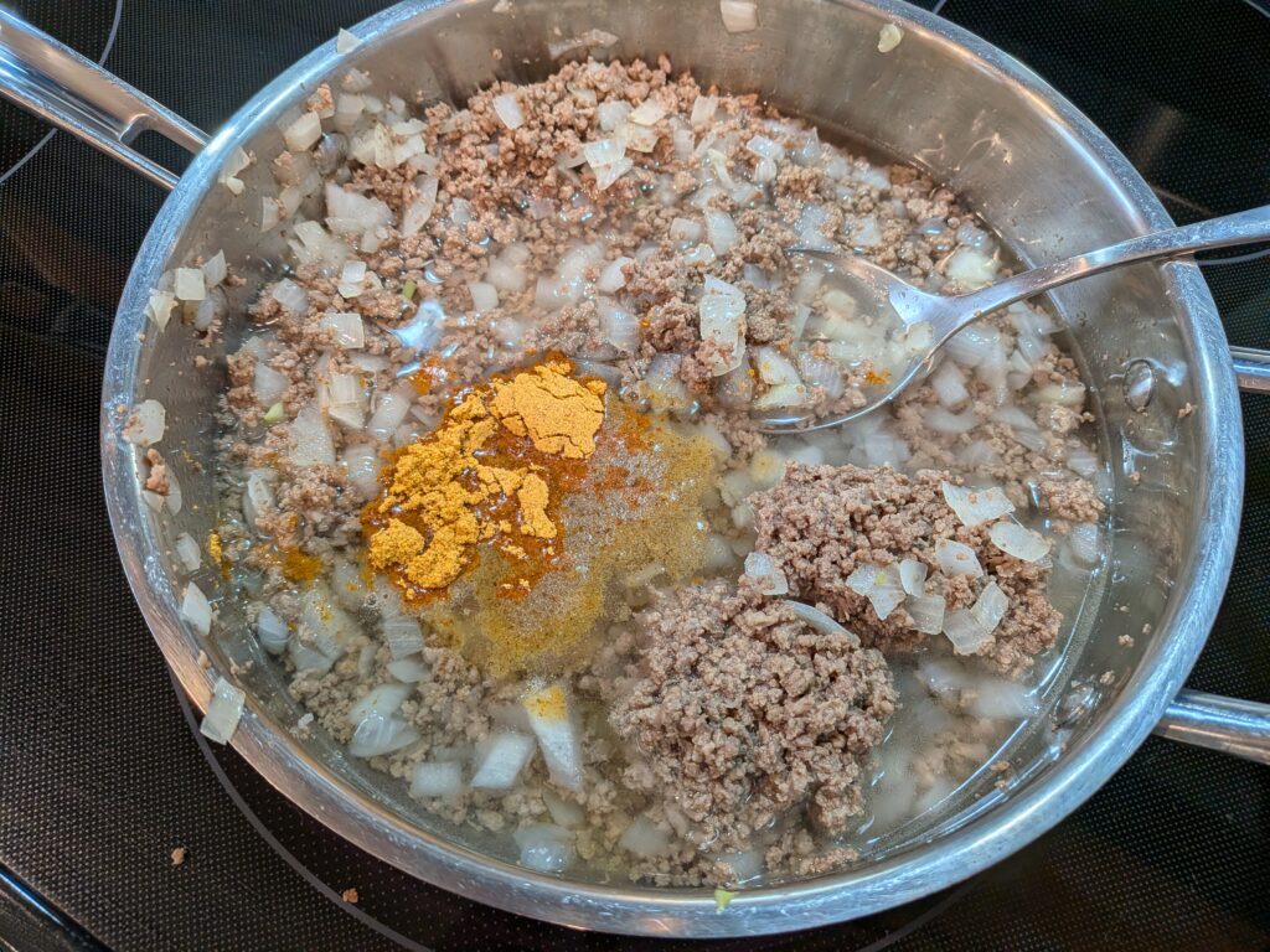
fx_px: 881
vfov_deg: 56.8
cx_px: 635
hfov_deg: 71.6
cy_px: 476
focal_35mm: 24
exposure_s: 1/191
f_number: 1.7
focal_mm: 4.53
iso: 27
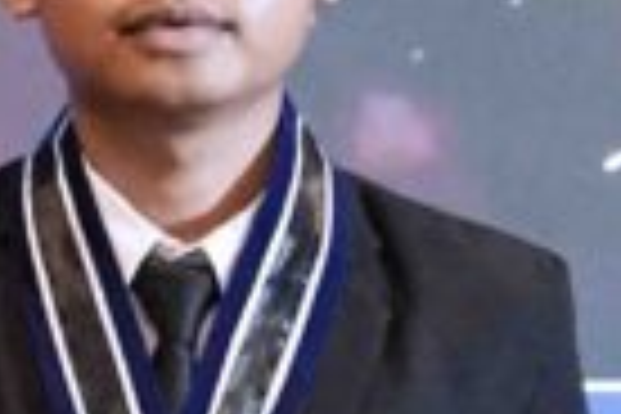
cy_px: 524
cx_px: -981
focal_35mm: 215
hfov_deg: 8.5
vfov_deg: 6.3
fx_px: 3708
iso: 5000
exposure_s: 1/125
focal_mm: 29
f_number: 4
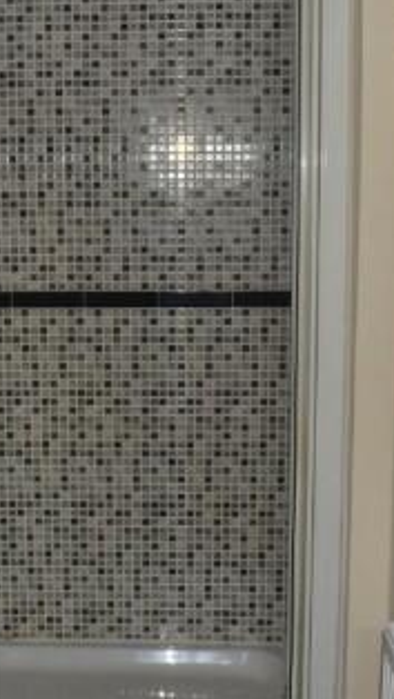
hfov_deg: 20.3
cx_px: 124
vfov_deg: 35.4
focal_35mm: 59
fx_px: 1094
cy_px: 368
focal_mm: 18
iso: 100
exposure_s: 1/60
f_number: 8
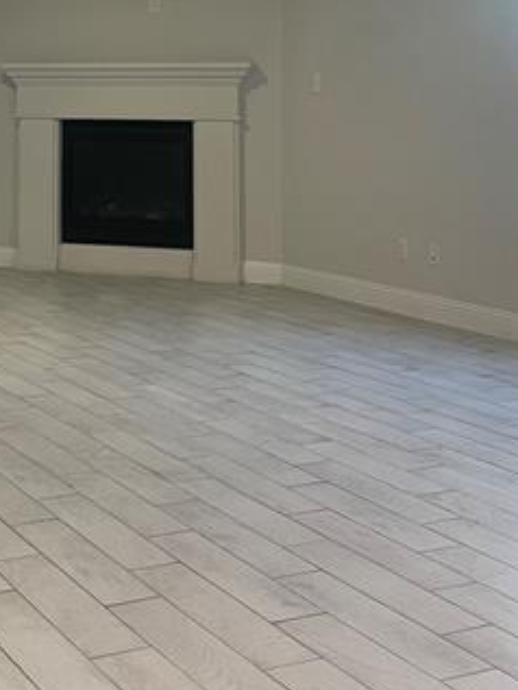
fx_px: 1256
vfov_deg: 29.5
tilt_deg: +2.4
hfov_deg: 22.6
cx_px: 24
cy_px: 72
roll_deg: +0.5
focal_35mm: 63
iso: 100
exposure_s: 1/60
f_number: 1.6
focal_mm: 4.2
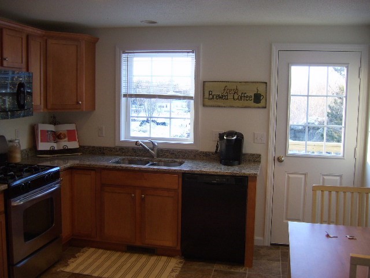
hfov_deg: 49.0
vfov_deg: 37.7
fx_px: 406
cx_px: 185
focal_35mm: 38
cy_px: 139
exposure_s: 1/30
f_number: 2.8
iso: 78
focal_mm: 7.8
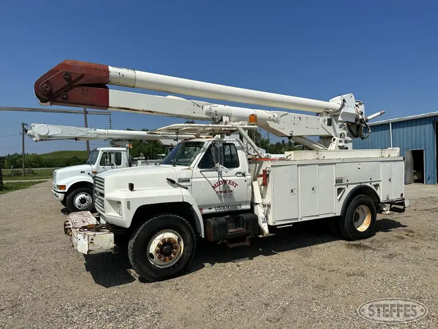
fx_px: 304
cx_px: 219
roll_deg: +1.8
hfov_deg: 71.6
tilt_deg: +1.6
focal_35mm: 24
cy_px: 164
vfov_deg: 56.8
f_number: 1.78
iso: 80
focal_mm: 6.86
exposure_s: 1/10753
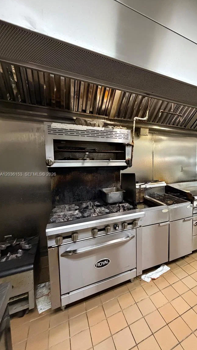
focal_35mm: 16
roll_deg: +0.7
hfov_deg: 64.6
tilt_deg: -4.7
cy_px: 175
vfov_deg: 99.4
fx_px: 149
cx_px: 137
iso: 800
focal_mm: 2.22
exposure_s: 1/60
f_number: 2.2
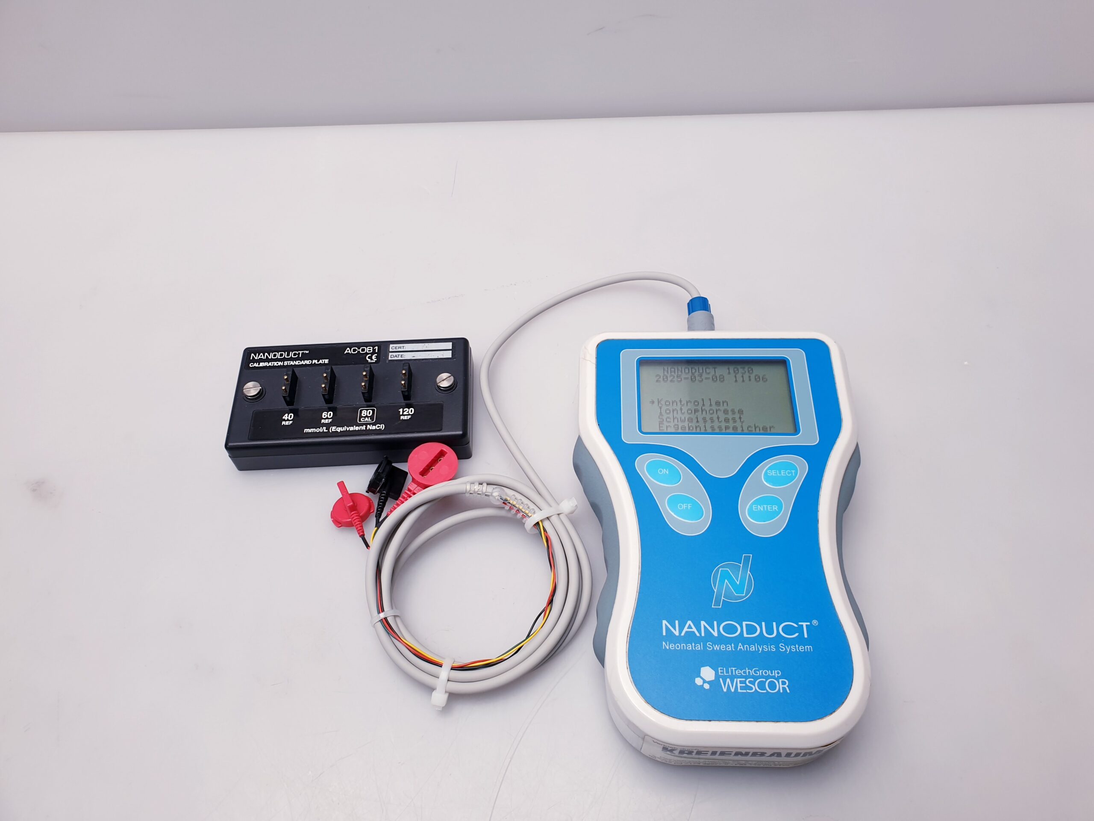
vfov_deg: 53.1
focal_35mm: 26
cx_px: 547
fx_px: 822
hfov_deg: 67.3
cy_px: 410
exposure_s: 1/50
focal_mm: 4.3
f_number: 2.4
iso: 50
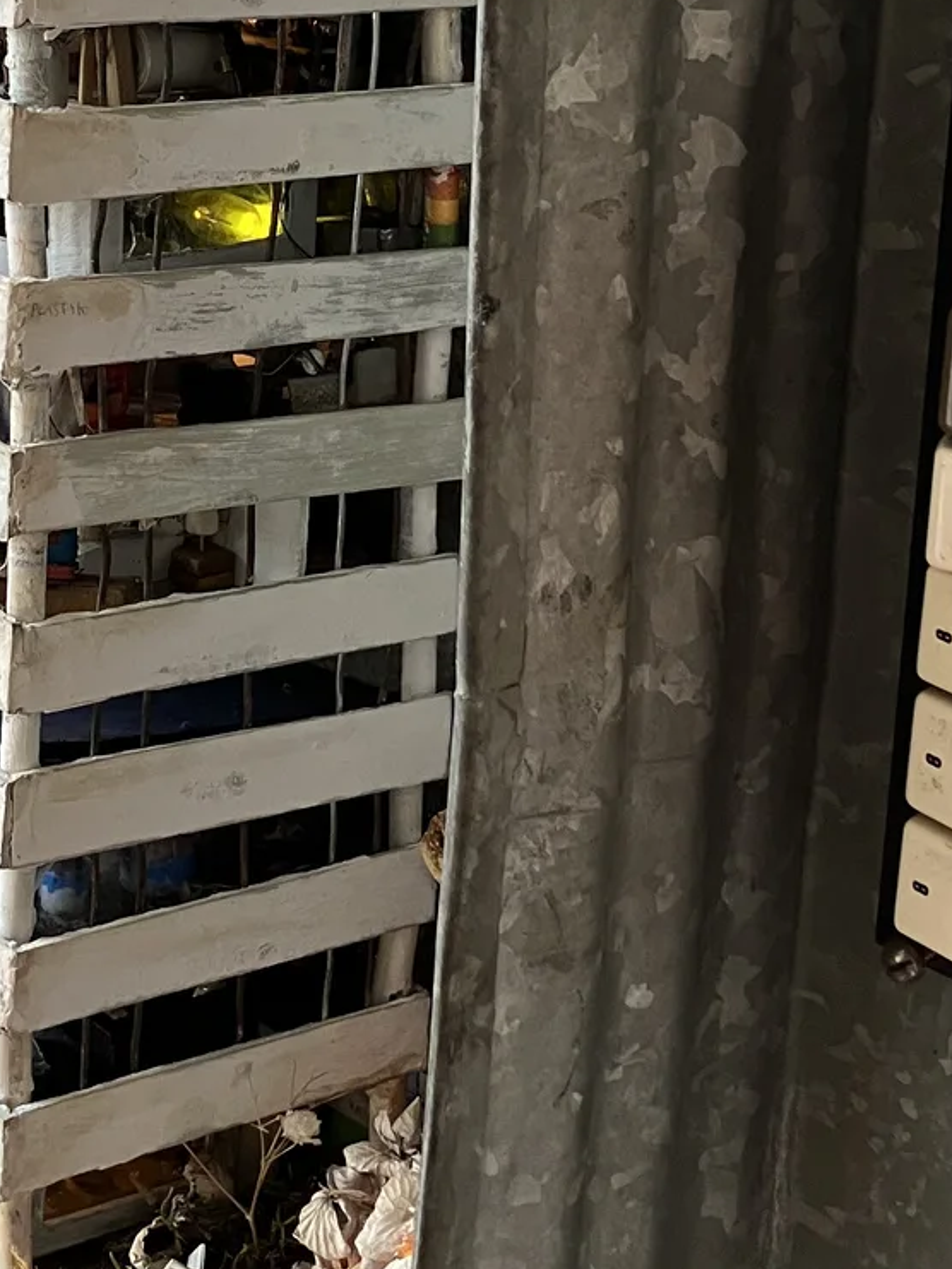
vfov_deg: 27.8
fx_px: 2493
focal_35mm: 68
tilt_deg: -11.9
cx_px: 238
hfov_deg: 21.4
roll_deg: -1.7
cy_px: 214
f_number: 1.8
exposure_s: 1/71
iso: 80
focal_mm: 3.99
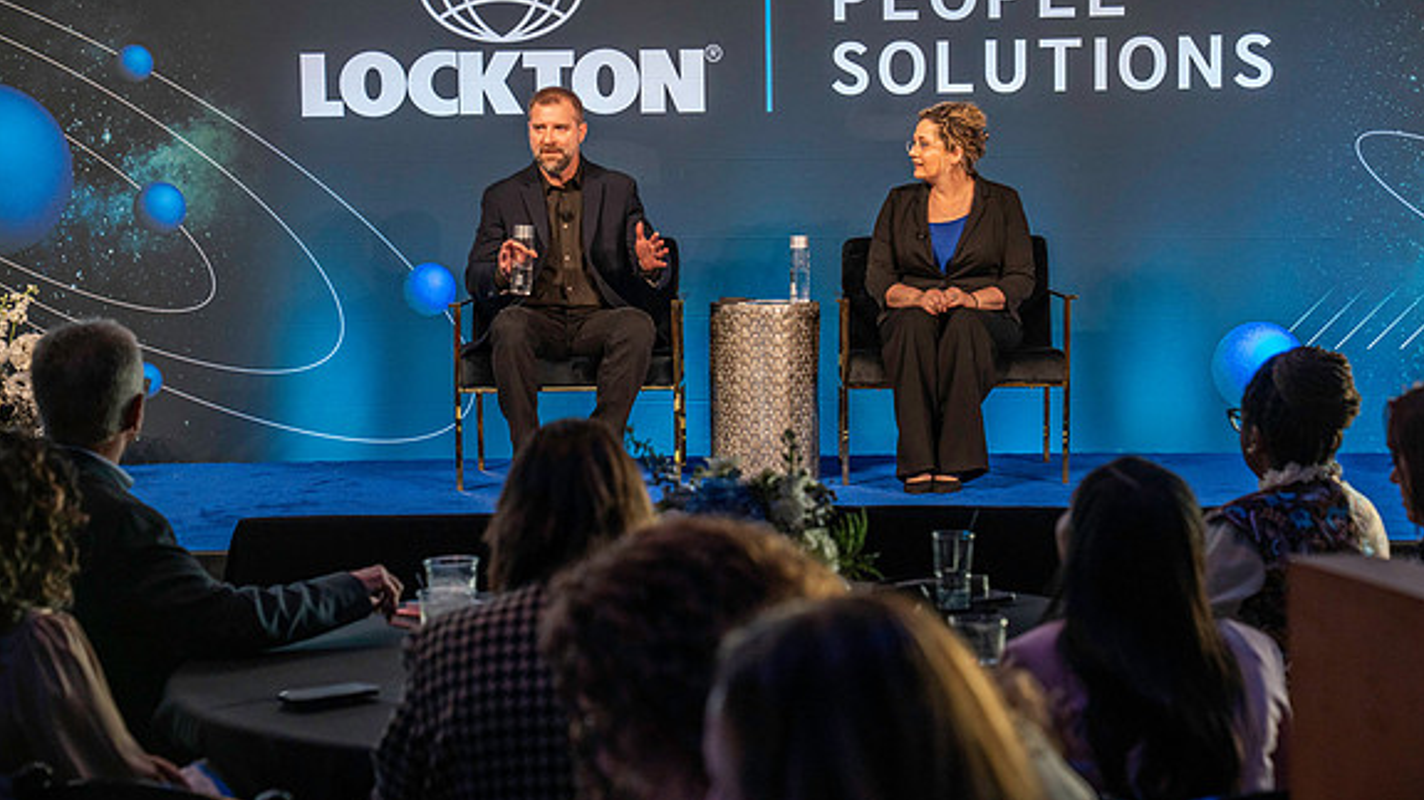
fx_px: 2793
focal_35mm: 74
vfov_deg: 16.3
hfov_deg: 28.6
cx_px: 711
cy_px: 346
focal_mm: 70
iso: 4000
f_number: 4.5
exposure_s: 1/200
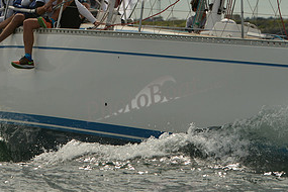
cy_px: 58
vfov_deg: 3.4
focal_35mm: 407
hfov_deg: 5.1
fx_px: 3256
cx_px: 33
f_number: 6.3
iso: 400
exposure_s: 1/3200
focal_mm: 200
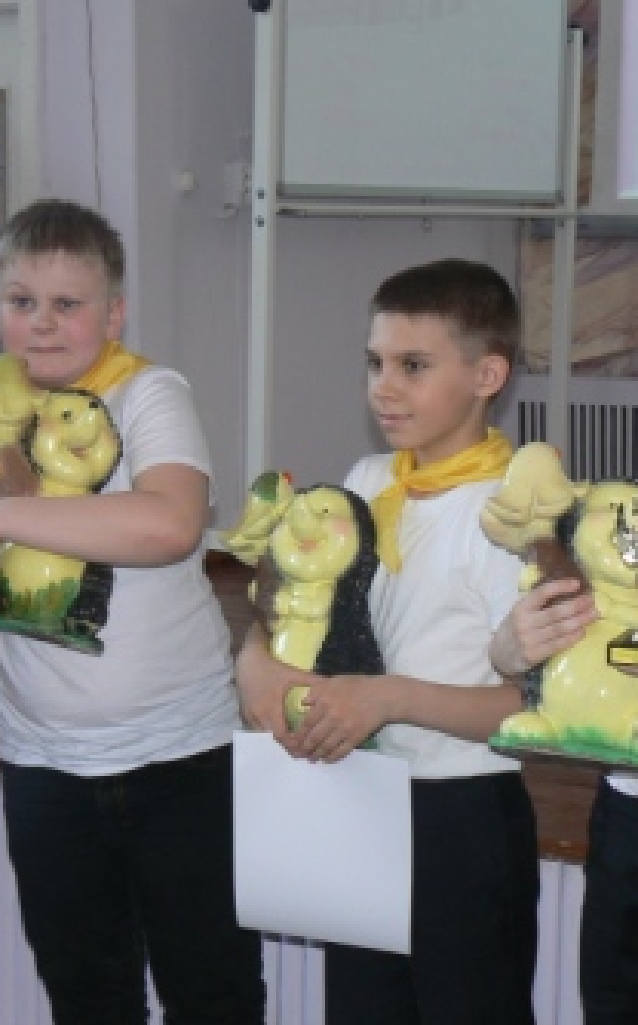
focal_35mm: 84
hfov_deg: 15.5
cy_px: 512
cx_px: 273
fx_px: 2343
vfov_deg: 24.7
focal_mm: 9.8
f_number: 3.2
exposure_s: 1/30
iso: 100
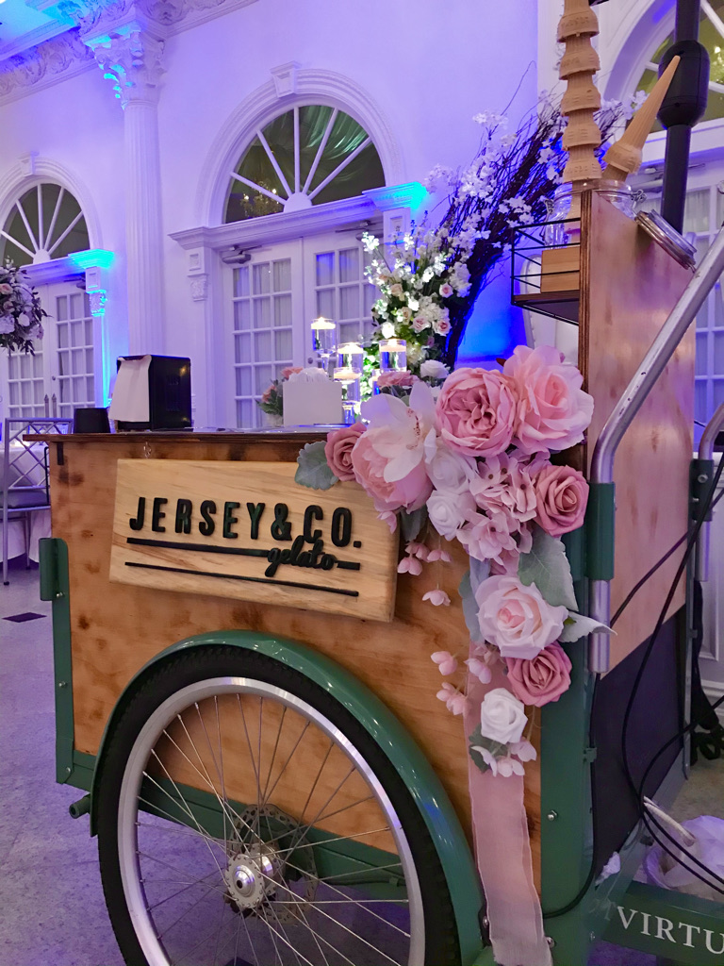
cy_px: 483
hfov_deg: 49.7
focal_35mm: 28
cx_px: 362
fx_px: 781
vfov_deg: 63.4
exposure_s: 1/13
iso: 100
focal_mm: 3.99
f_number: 1.8
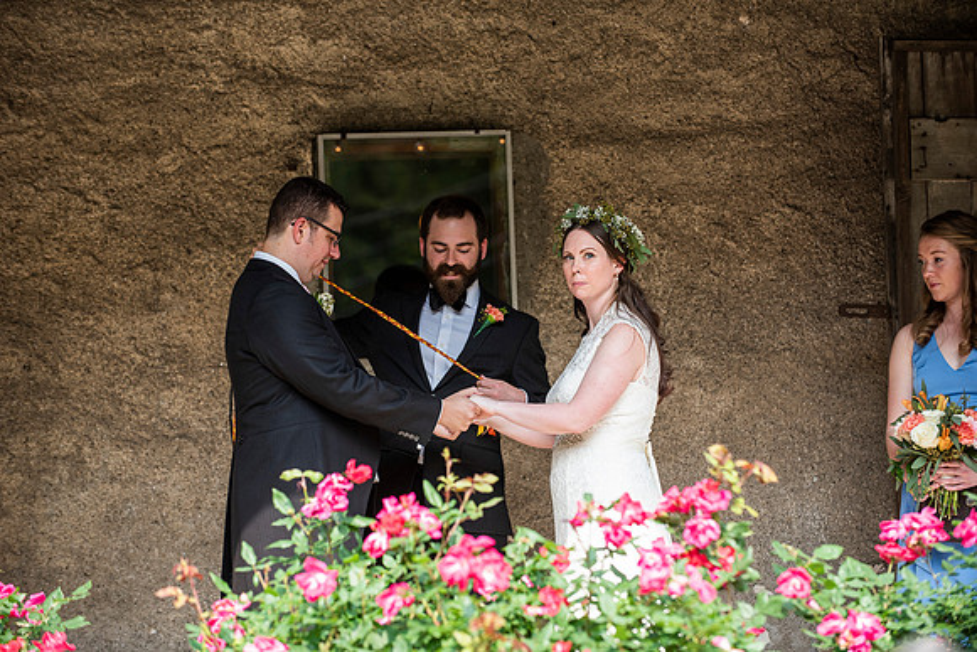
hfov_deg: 14.7
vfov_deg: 9.8
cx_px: 488
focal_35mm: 140
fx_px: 3800
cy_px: 326
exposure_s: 1/800
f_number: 3.5
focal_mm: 140
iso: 400
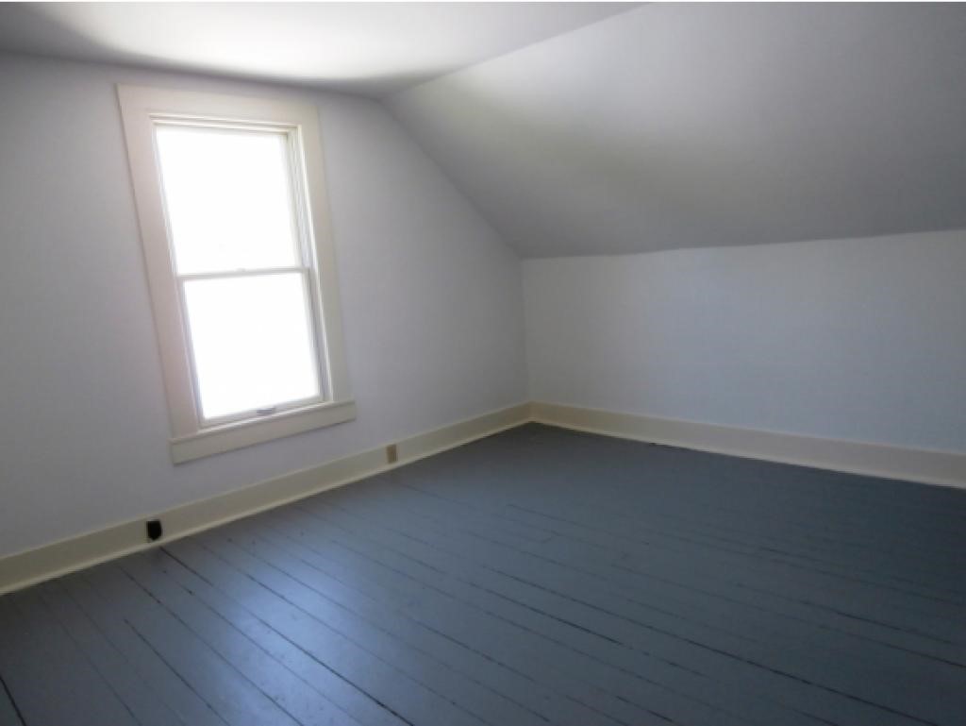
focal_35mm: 24
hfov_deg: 71.6
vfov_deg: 56.9
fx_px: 670
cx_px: 483
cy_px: 363
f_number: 3
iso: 100
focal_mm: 4.2
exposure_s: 1/40
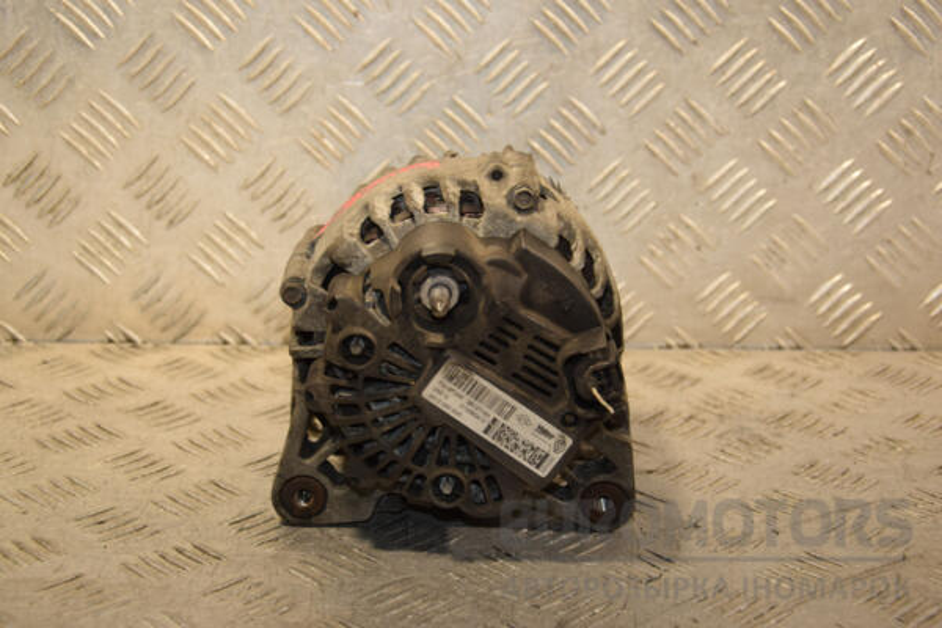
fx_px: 1648
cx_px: 471
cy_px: 314
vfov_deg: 21.6
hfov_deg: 31.9
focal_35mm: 63
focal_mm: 42
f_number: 5
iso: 800
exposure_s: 1/200
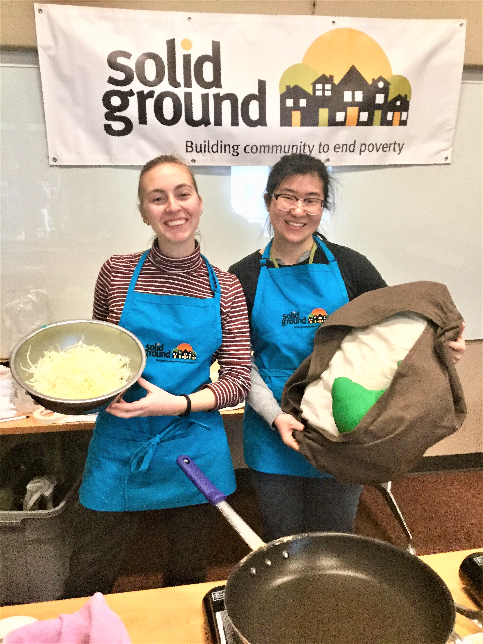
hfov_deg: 45.4
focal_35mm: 31
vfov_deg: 58.4
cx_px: 242
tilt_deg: -15.1
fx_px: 577
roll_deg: +1.1
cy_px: 322
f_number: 2.4
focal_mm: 3.3
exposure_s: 1/30
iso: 160
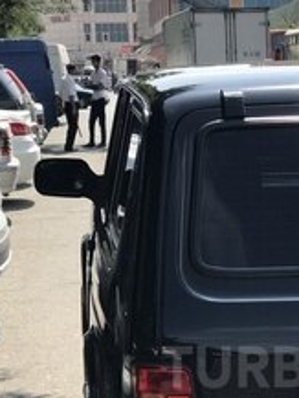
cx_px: 303
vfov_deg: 15.0
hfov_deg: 11.3
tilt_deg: -10.1
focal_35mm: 130
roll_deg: +1.2
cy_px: 367
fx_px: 1496
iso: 20
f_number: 2.8
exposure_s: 1/630
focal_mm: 6.6
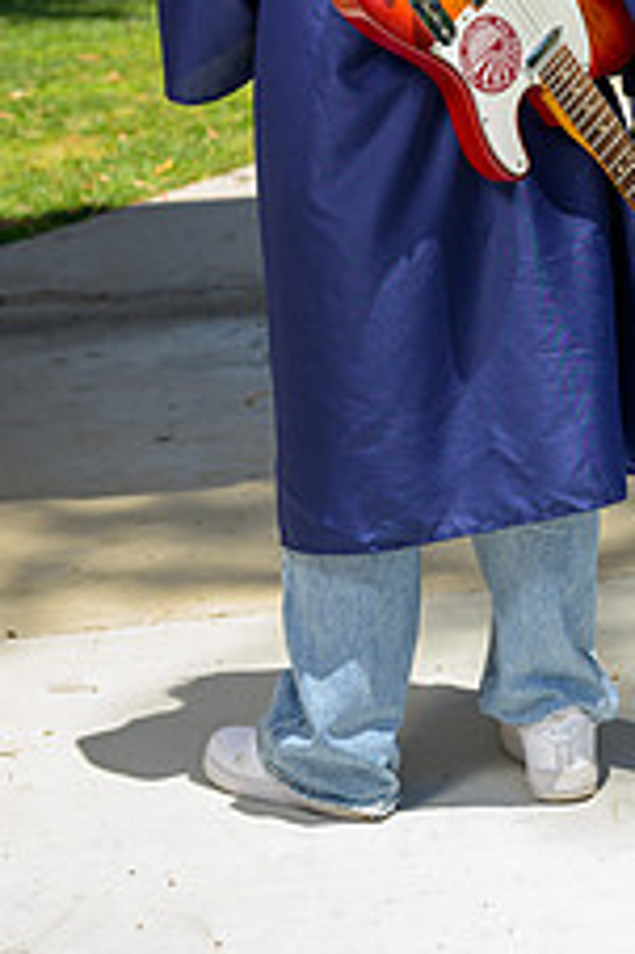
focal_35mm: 119
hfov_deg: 11.5
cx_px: 429
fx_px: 3153
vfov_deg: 16.9
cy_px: 25
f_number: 4
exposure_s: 1/3200
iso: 800
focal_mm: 60
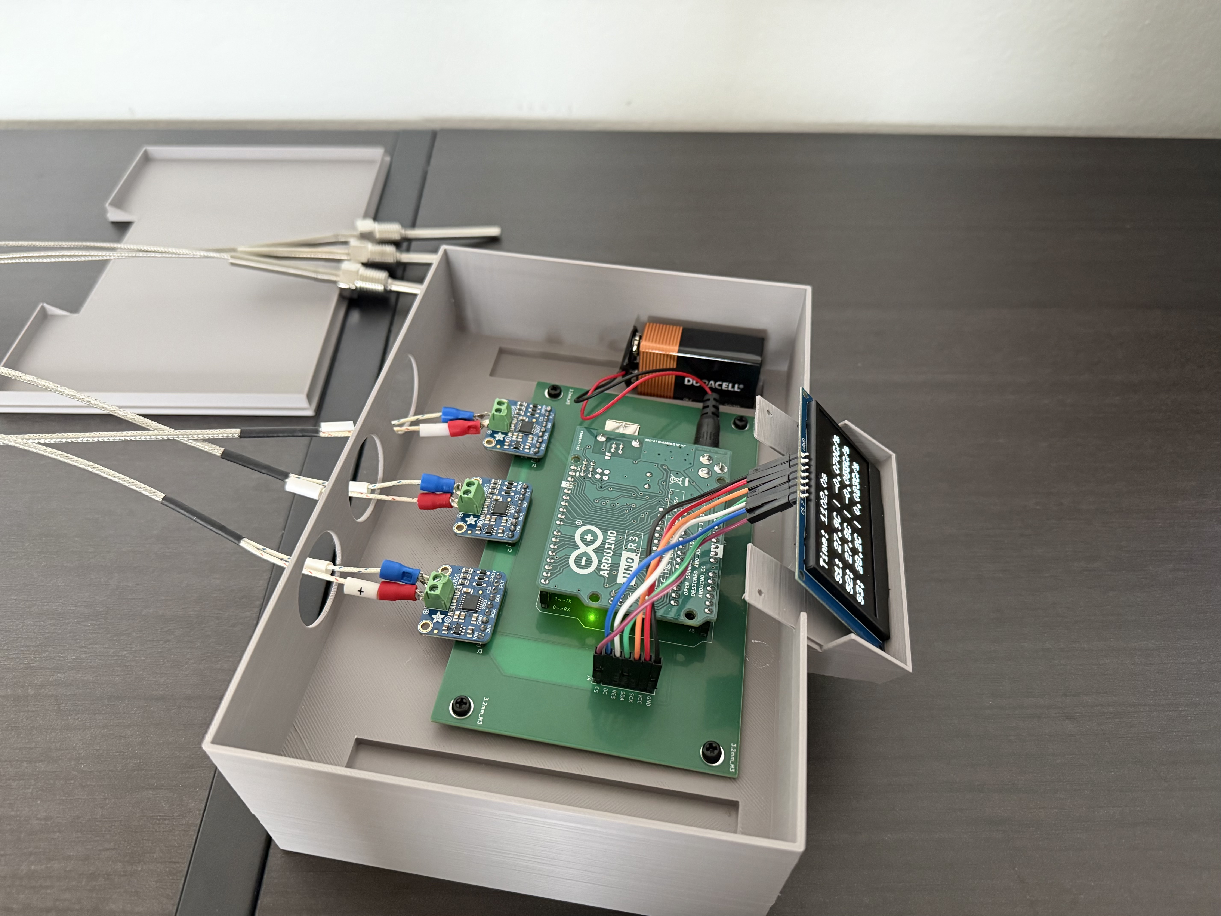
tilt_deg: -48.0
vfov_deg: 56.8
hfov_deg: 71.6
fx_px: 847
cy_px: 458
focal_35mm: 24
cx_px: 610
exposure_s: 1/60
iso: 800
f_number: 1.78
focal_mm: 6.76
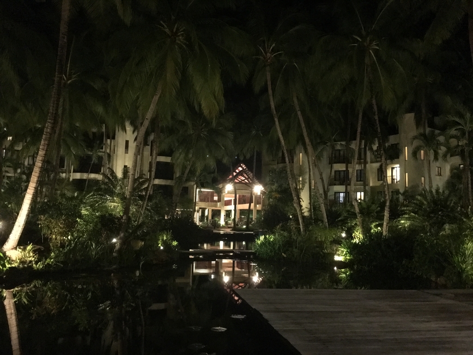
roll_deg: -2.4
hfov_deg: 61.7
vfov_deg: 48.2
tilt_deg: +7.1
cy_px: 178
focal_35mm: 29
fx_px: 396
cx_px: 236
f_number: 2.2
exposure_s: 1/4
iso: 800
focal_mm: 4.15
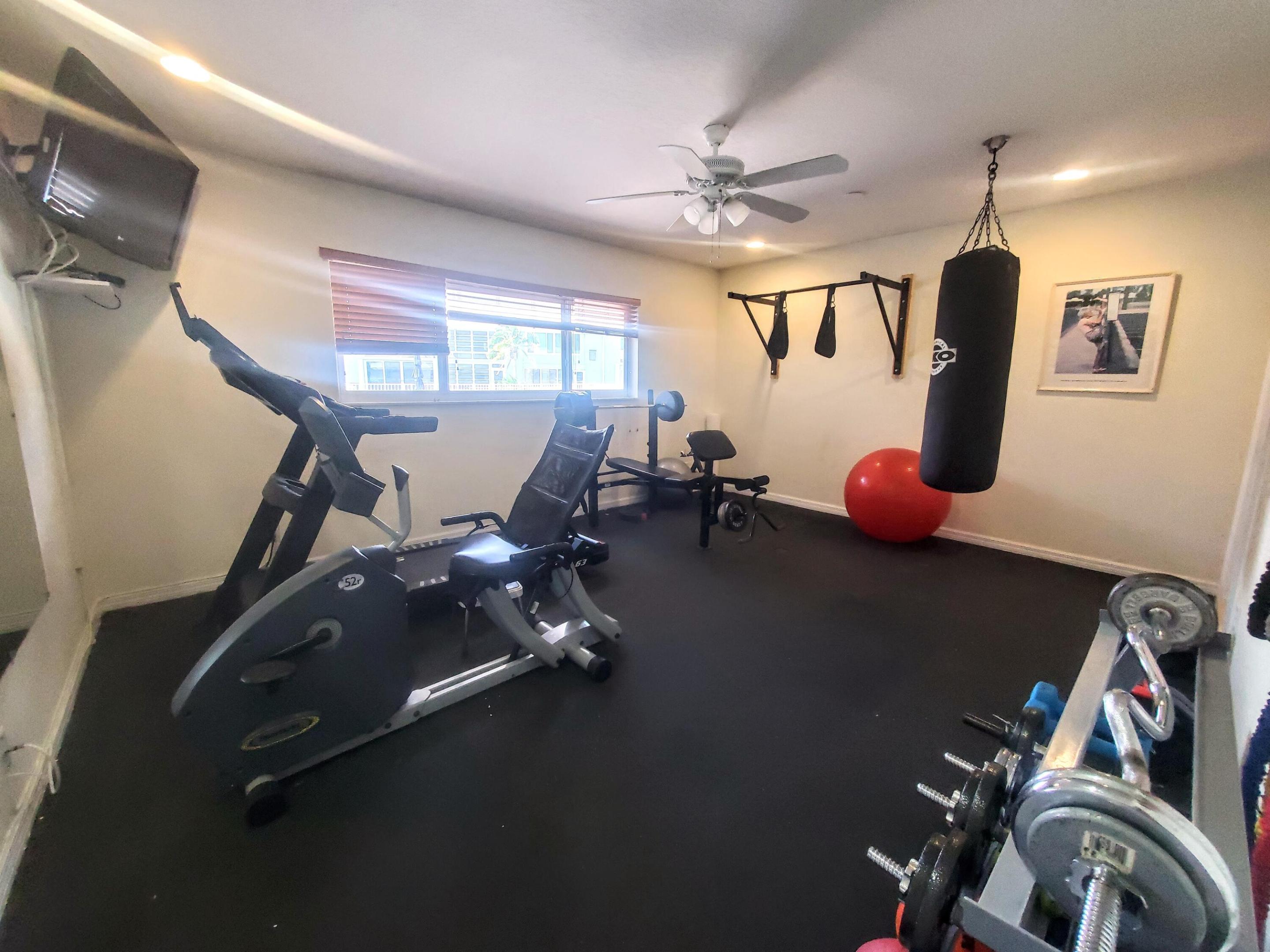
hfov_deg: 106.2
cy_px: 476
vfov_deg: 89.9
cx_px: 635
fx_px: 477
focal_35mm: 13
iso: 320
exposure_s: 1/60
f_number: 2.2
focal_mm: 1.8
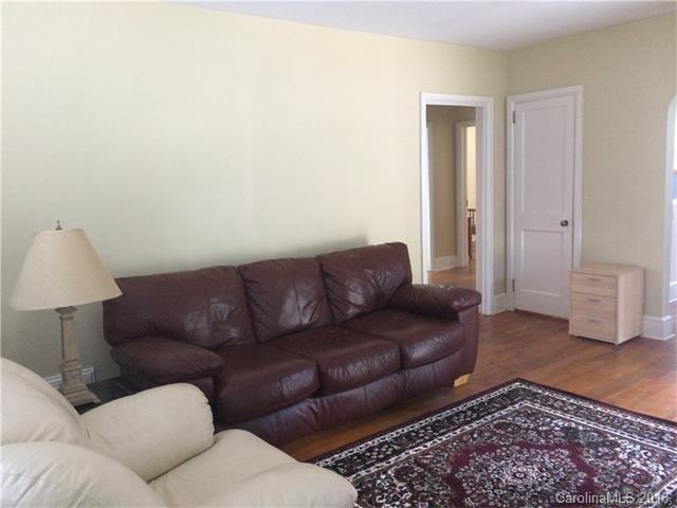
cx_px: 338
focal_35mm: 29
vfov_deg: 48.2
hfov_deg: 61.7
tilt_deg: -7.2
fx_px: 567
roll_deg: +3.2
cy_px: 254
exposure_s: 1/20
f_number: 2.2
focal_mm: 4.15
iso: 320
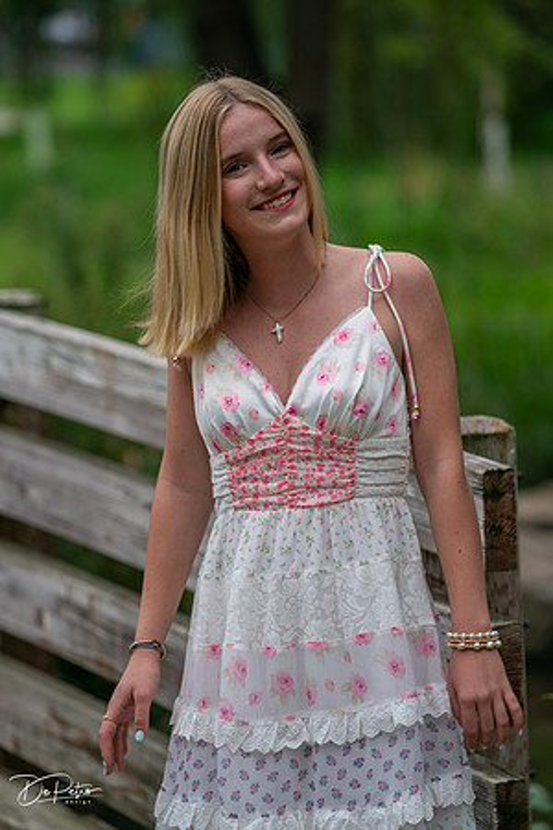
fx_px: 4009
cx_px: 276
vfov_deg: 11.8
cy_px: 415
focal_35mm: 174
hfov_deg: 7.9
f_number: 4
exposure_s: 1/200
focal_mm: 174
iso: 160
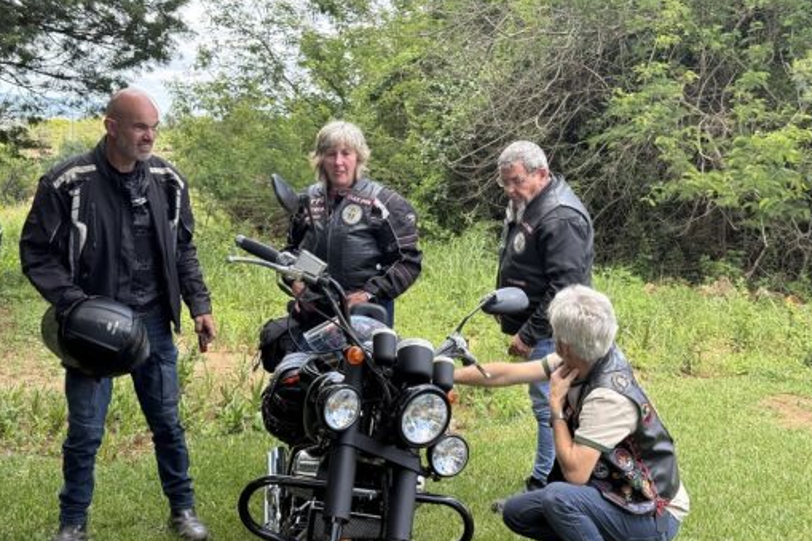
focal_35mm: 51
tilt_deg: -7.3
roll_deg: -3.1
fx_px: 1150
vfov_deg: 26.5
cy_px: 281
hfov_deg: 38.9
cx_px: 408
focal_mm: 6.76
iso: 80
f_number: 1.78
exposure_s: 1/646
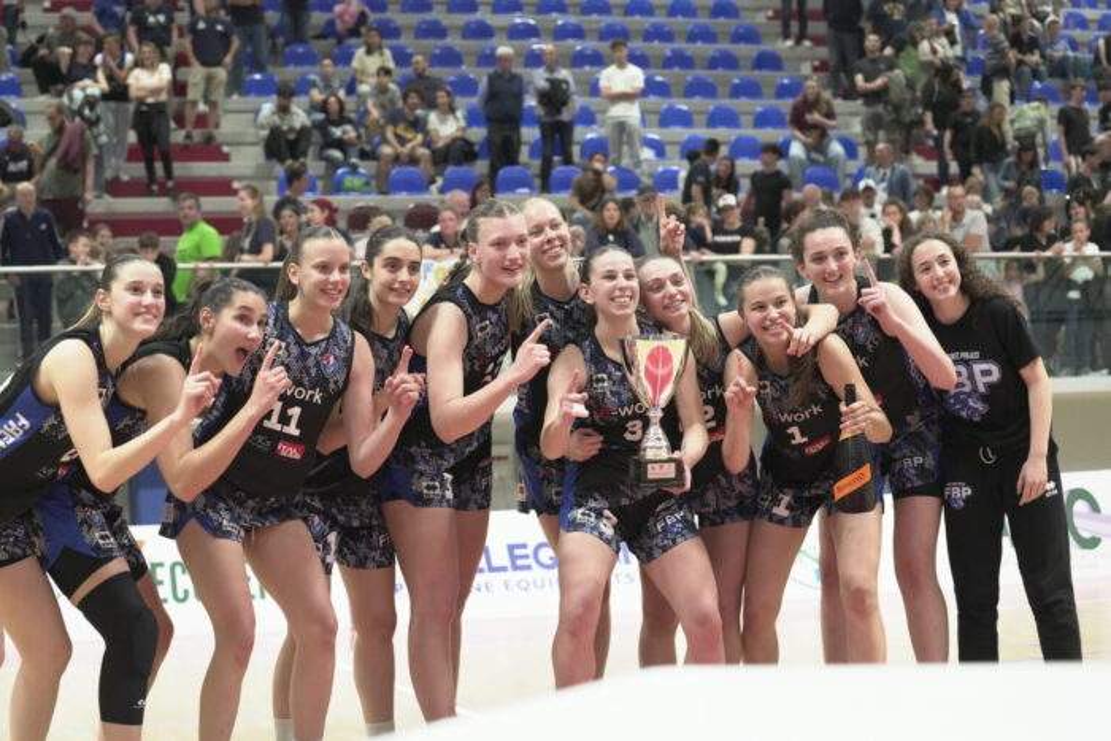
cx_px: 556
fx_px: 2161
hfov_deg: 28.8
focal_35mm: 70
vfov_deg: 19.5
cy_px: 370
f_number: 4
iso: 10000
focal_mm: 70
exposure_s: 1/500
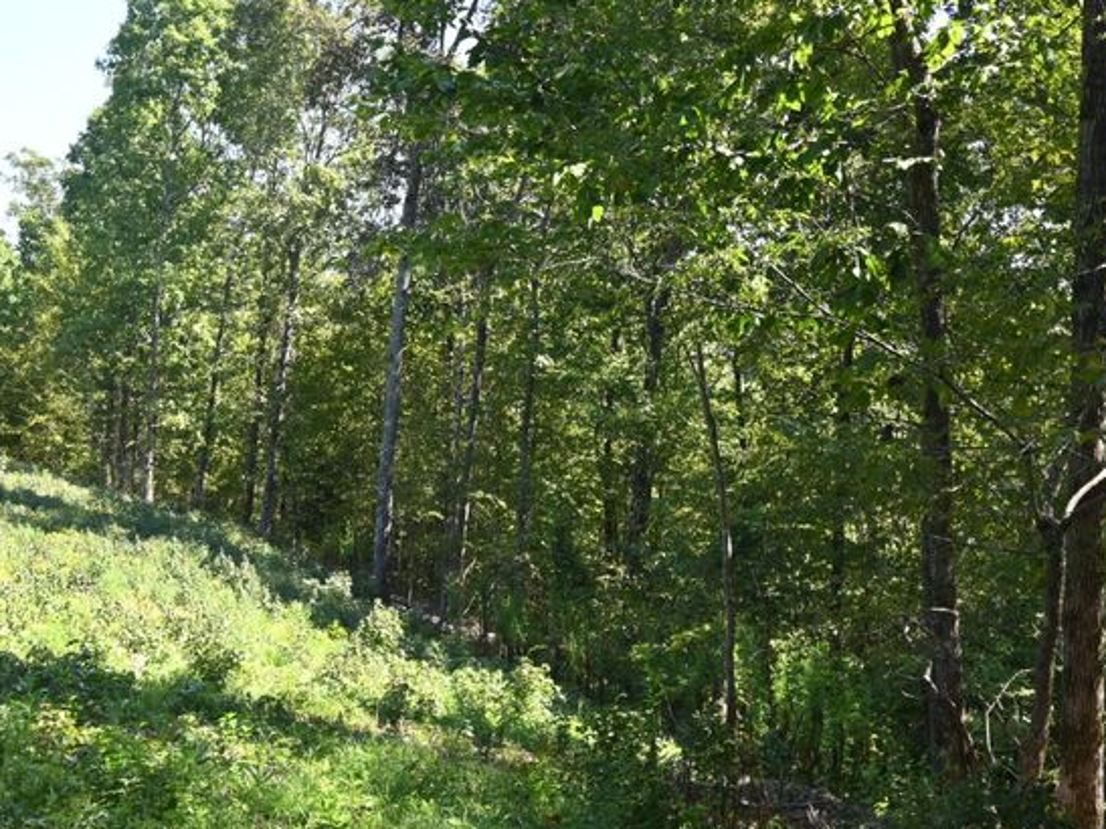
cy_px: 459
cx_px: 319
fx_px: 1725
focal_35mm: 54
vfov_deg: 27.0
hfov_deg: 35.0
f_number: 5.6
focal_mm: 20
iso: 280
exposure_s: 1/250
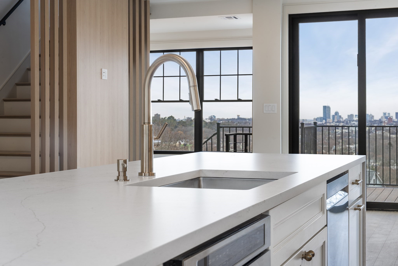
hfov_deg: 34.1
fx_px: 649
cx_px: 199
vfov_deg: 23.1
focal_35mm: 59
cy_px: 133
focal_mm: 58.7
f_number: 16
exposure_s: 1/3
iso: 100
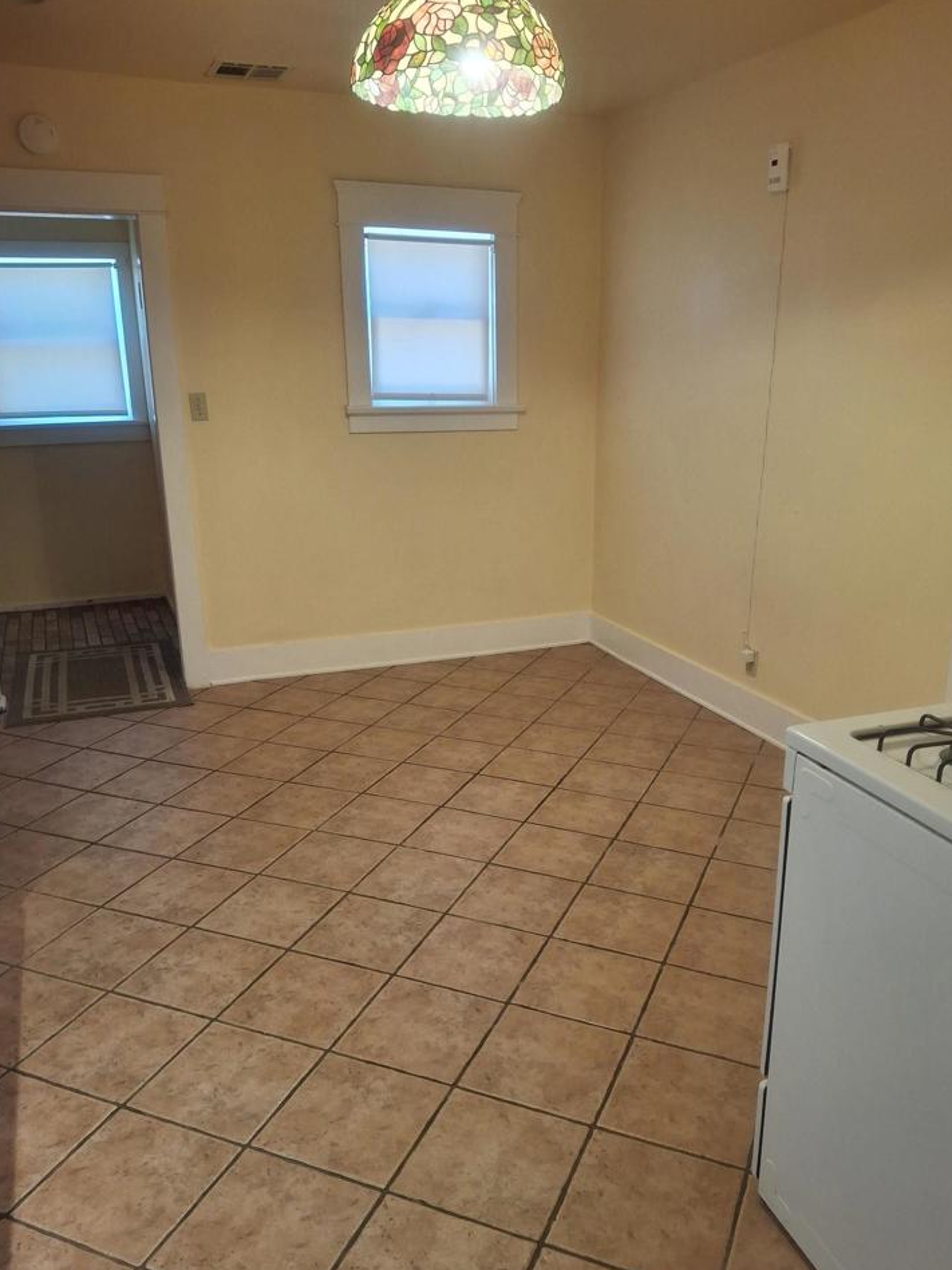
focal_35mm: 27
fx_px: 990
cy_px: 682
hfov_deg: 51.3
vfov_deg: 65.2
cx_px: 499
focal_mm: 4.69
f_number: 1.8
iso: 125
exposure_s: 1/60
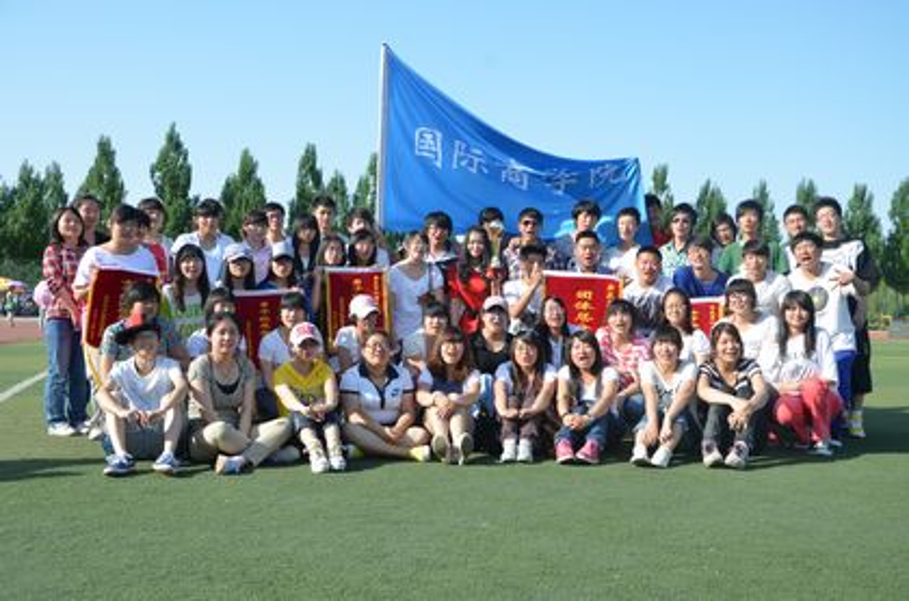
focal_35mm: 38
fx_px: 945
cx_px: 454
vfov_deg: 35.3
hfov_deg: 51.4
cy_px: 300
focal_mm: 25
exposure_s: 1/250
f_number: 8
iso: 160
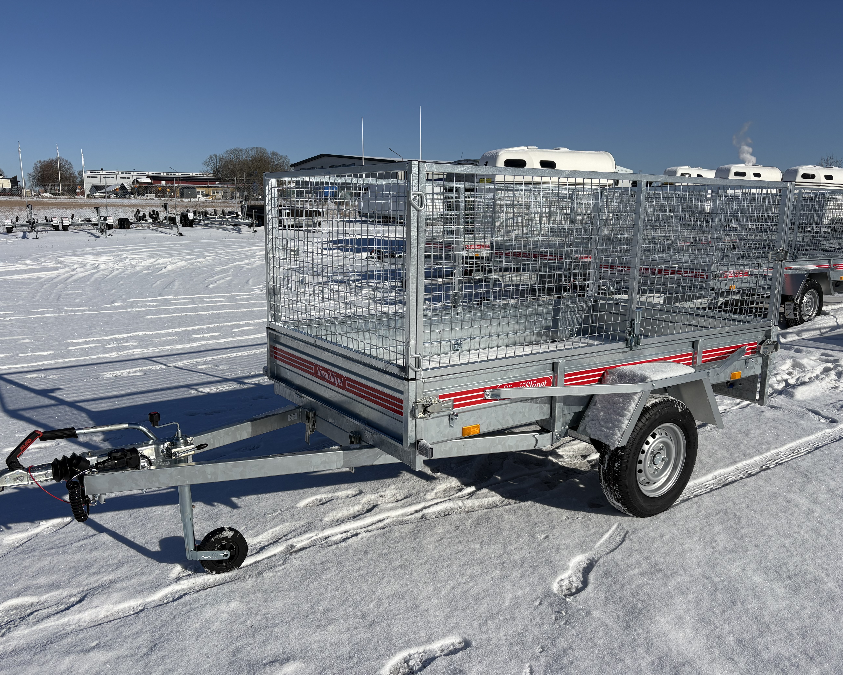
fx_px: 699
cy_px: 346
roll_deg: +0.3
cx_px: 410
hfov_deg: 62.2
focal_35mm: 28
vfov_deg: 51.5
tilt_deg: -11.1
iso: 40
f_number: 1.6
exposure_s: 1/10101
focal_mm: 5.96
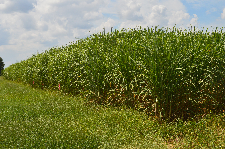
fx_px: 356
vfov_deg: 23.7
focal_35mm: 57
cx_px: 112
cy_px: 74
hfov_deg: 35.1
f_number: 11
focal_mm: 38
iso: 320
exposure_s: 1/500
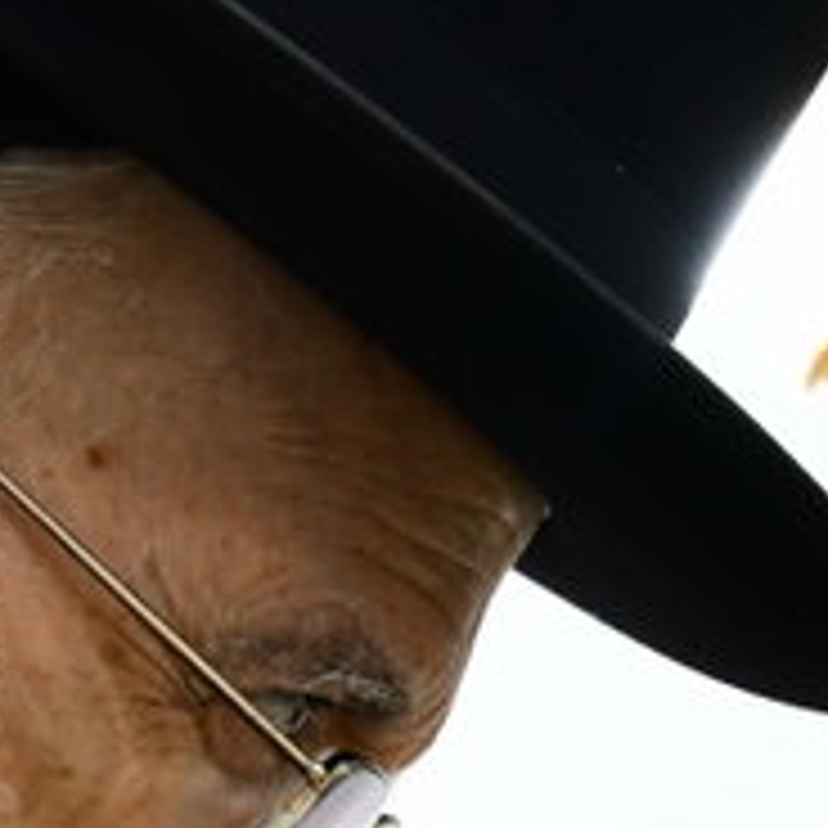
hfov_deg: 6.8
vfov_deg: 6.7
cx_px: 166
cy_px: 794
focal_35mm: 259
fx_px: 7009
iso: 1250
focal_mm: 40
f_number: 5.6
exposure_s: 1/250
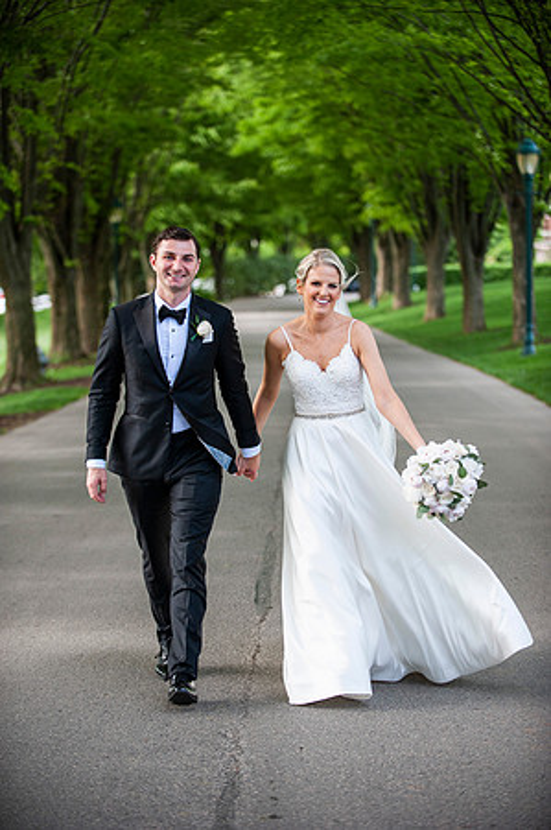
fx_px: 2186
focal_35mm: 95
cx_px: 276
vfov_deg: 21.5
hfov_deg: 14.4
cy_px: 415
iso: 640
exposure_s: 1/1250
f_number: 2.8
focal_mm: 95
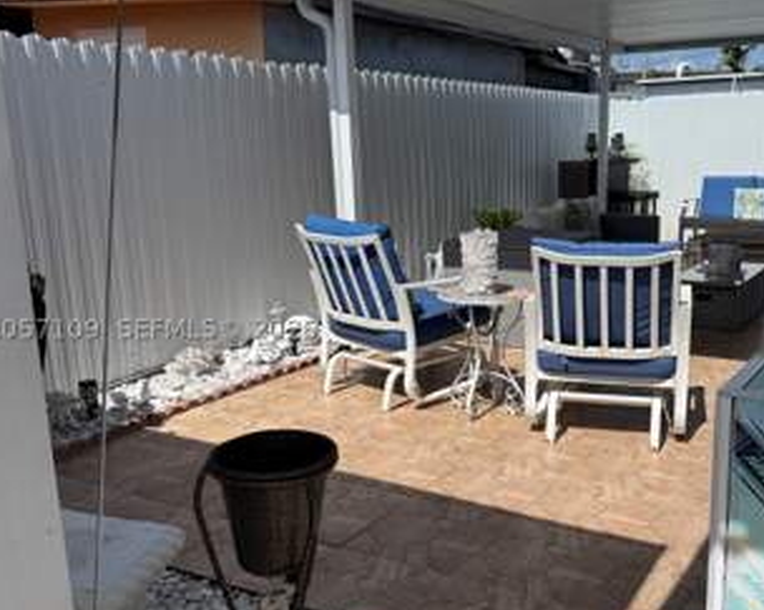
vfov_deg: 40.1
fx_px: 836
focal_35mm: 37
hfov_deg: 47.7
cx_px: 548
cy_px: 329
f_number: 1.78
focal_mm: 6.76
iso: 80
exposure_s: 1/9091
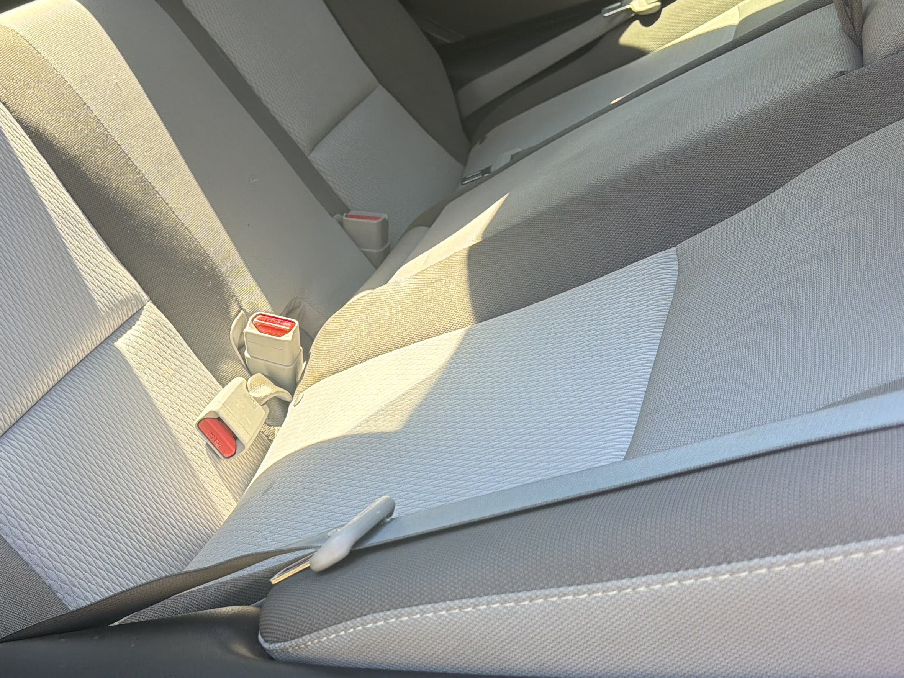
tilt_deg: -38.9
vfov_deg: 35.1
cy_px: 307
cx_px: 255
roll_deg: -31.7
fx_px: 1071
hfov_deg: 44.6
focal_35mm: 41
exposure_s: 1/210
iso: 80
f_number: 1.78
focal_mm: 6.76
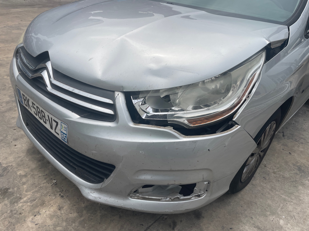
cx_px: 154
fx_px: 232
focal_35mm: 26
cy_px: 116
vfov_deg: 53.1
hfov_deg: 67.3
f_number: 1.6
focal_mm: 4.2
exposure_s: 1/5556
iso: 32
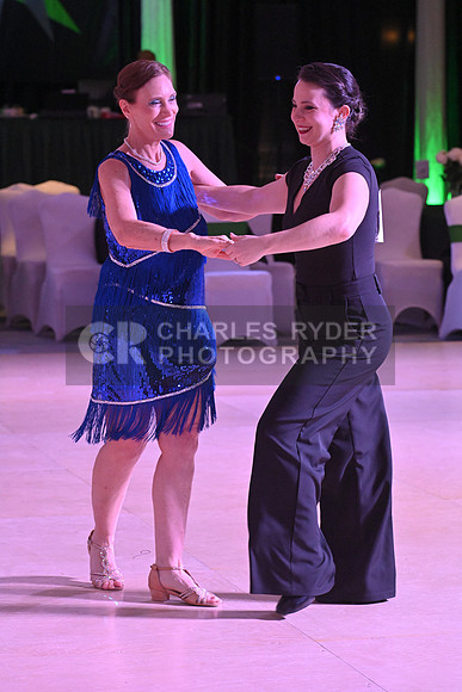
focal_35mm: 135
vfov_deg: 15.2
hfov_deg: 10.2
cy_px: 346
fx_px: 2597
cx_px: 231
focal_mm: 135
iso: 5000
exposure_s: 1/400
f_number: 7.1
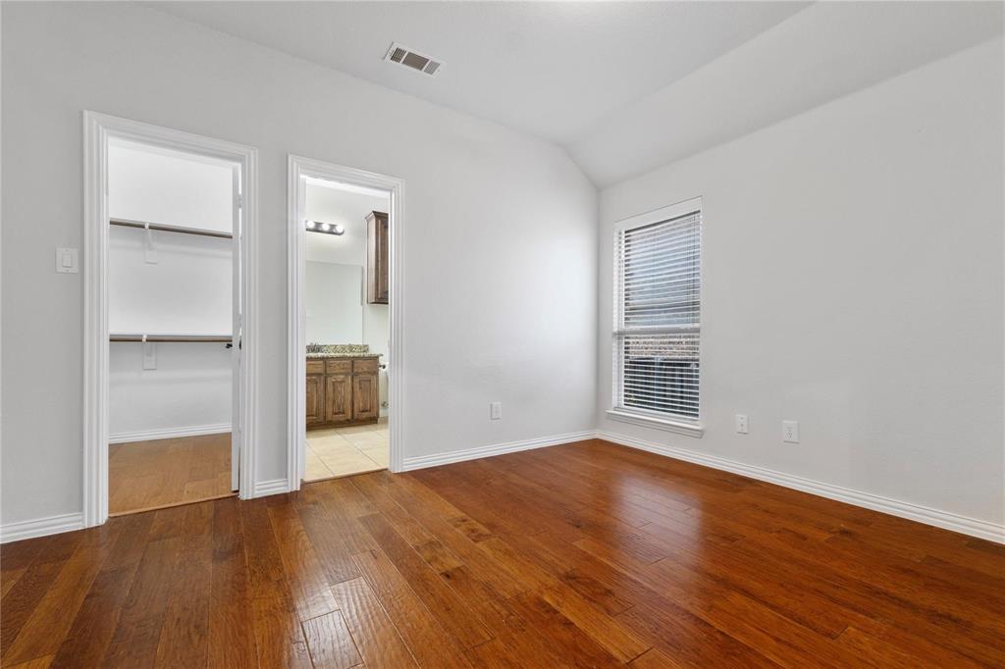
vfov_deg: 77.3
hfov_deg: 100.4
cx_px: 502
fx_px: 419
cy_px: 334
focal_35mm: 15
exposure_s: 3
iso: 200
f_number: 8
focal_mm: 10
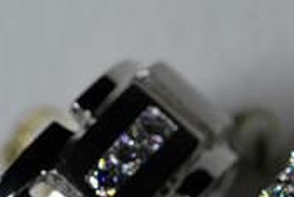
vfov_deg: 4.4
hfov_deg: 6.6
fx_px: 2526
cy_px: 273
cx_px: 292
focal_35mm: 309
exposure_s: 1/125
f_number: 11
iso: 250
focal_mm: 60
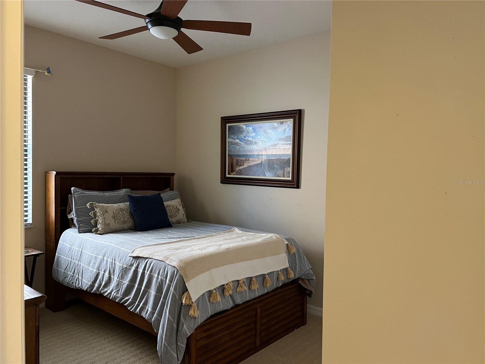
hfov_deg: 67.3
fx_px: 364
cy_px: 182
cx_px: 242
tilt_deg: -1.9
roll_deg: -0.8
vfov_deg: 53.1
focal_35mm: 26
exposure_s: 1/60
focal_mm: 5.7
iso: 500
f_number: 1.5
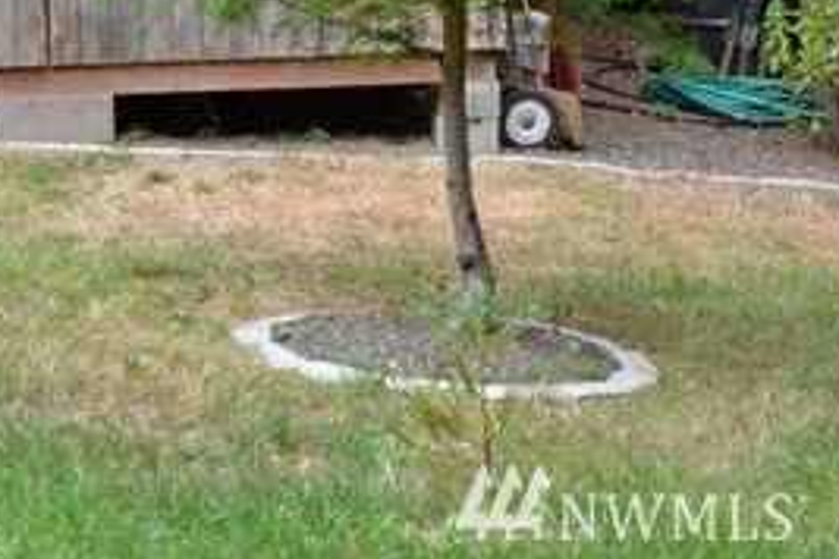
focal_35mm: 122
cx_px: 633
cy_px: -510
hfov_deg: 16.7
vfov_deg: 10.4
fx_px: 2843
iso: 400
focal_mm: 20
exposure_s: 1/200
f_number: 7.1
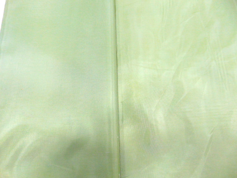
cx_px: 118
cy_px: 89
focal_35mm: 25
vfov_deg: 54.9
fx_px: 171
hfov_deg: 69.4
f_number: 3
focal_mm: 4.5
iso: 250
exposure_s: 1/20
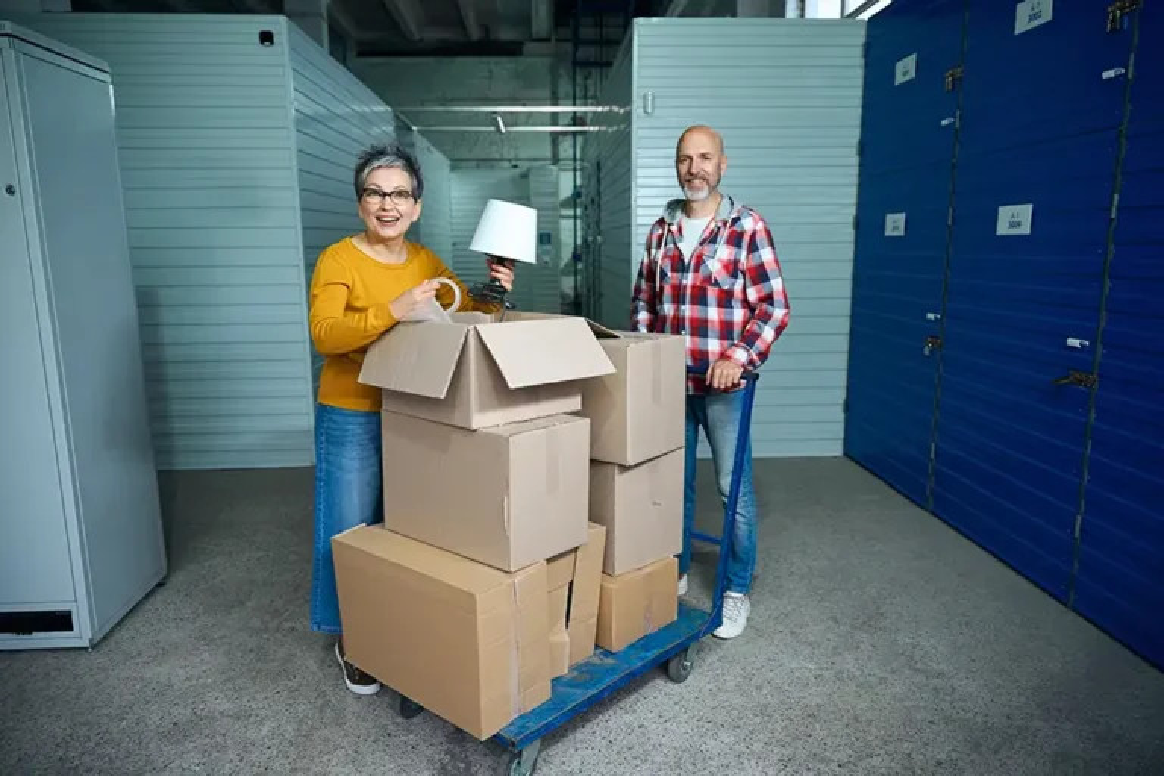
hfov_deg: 73.7
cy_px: 388
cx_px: 582
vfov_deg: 53.1
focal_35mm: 24
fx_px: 776
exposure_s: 1/250
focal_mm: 24
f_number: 2.8
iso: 1250
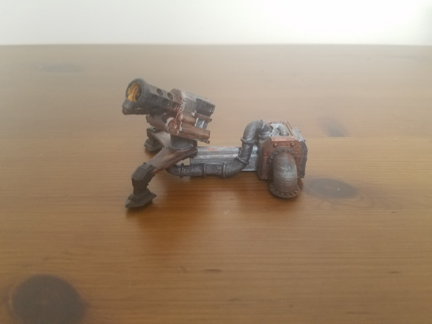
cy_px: 162
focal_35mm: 26
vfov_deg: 53.1
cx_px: 216
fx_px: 324
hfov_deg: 67.3
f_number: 1.7
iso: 200
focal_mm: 4.2
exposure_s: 1/16
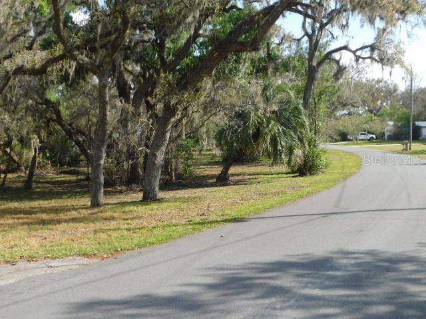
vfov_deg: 32.2
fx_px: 554
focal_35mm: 45
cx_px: 213
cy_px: 160
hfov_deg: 42.1
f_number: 3.7
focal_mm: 8
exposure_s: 1/500
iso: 125
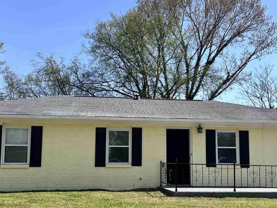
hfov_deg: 42.9
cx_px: 140
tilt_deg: +6.0
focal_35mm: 44
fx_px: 352
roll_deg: +0.1
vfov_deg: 32.8
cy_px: 128
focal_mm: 6.86
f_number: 1.78
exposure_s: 1/4762
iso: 80
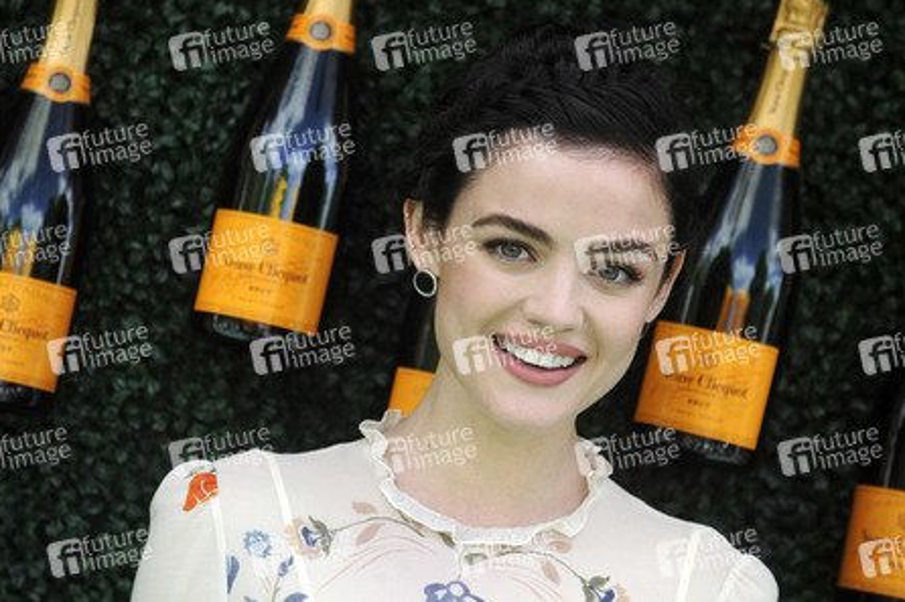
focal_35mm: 202
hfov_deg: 10.2
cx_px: 450
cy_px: 300
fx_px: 5076
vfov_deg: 6.8
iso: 320
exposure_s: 1/640
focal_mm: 200
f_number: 6.3
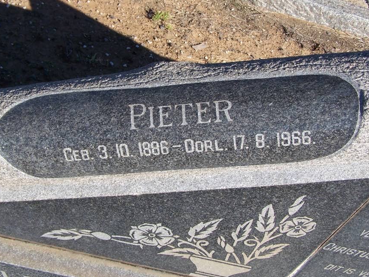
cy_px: 103
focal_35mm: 53
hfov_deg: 36.1
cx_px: 169
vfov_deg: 27.4
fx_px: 565
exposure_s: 1/750
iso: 80
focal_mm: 6.3
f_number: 4
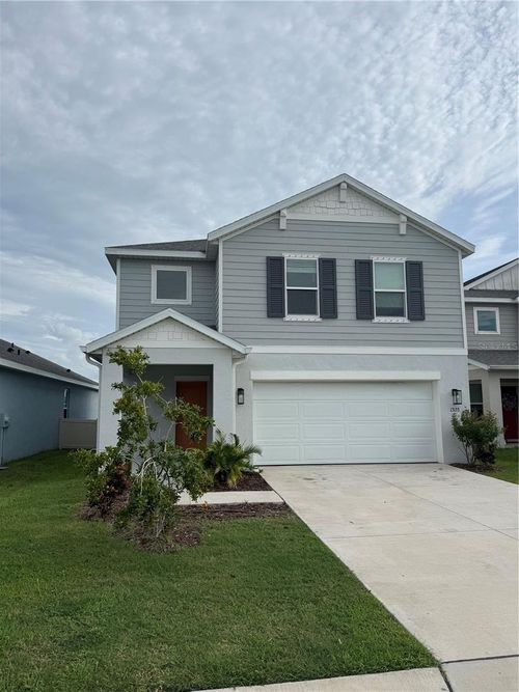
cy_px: 346
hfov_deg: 56.8
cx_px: 260
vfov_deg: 71.6
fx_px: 480
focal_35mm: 24
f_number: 1.78
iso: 80
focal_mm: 6.76
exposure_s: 1/6410
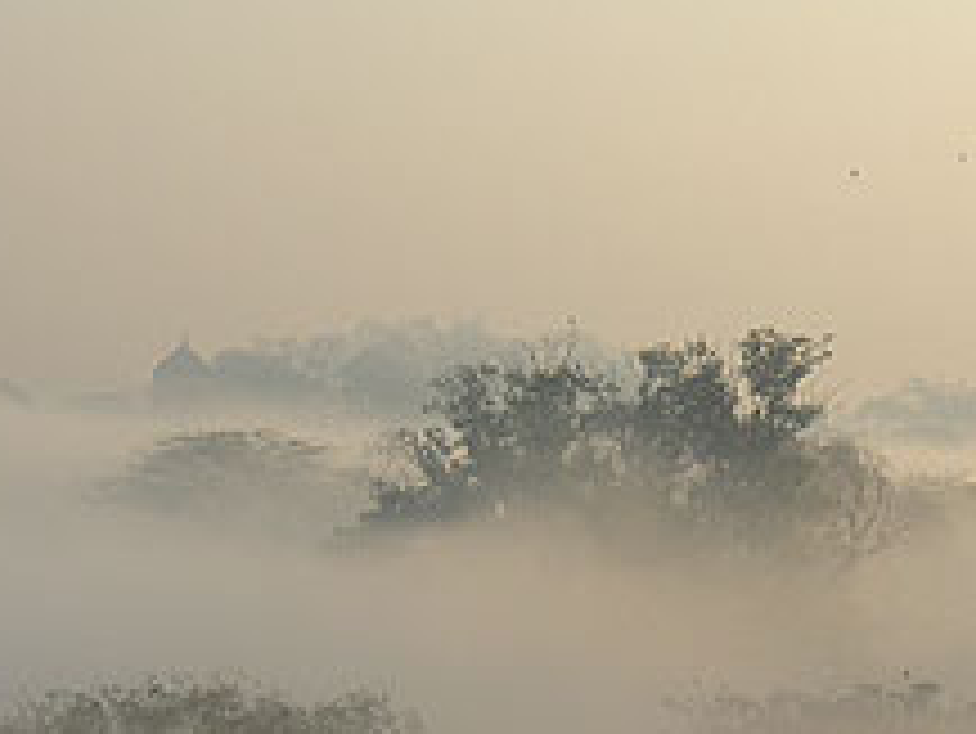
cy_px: 507
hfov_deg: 13.5
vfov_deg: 10.2
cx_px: 756
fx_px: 4119
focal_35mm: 146
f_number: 6.1
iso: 100
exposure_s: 1/263
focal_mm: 14.2
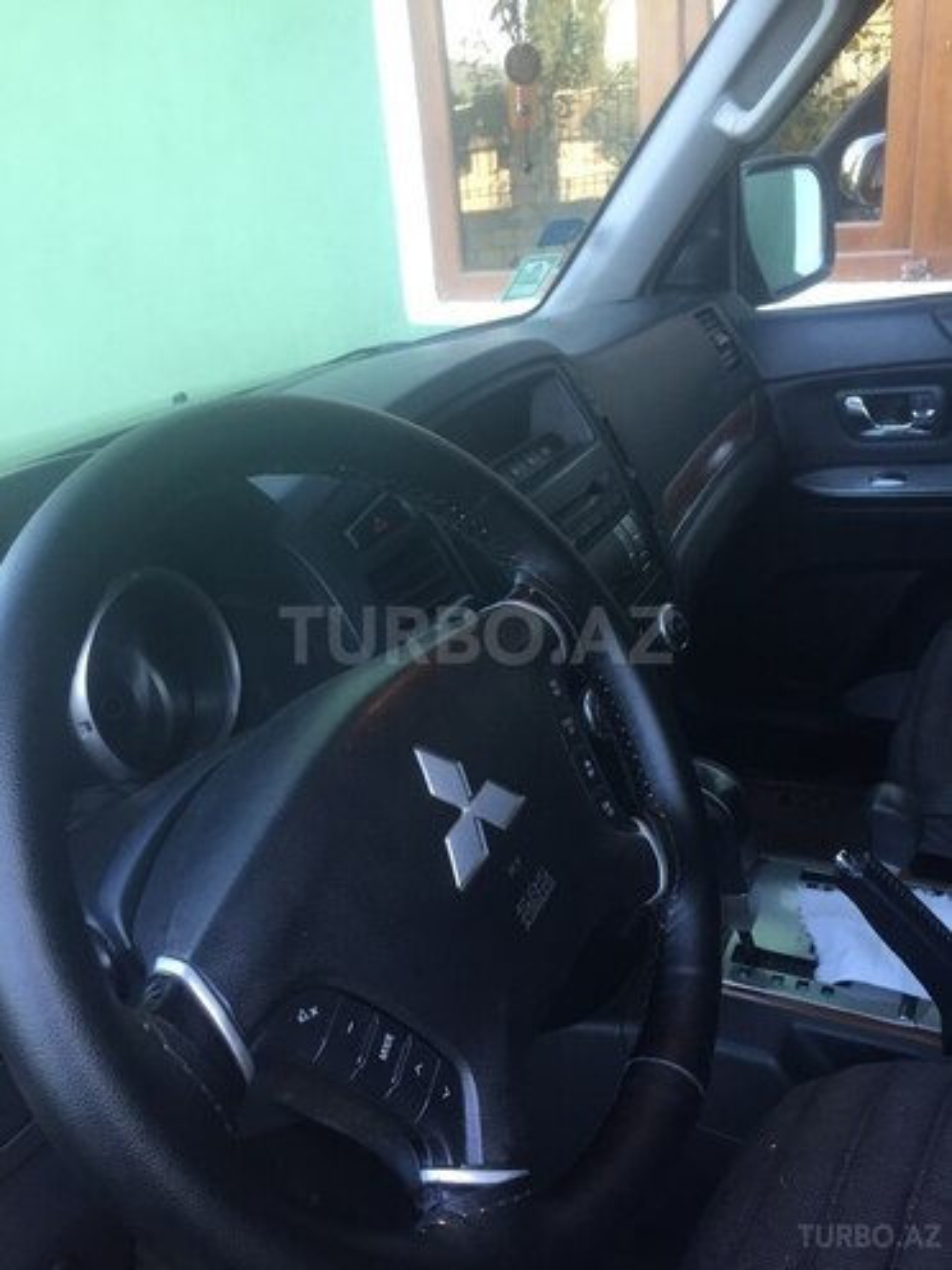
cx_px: 476
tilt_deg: -24.0
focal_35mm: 29
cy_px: 635
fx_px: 1063
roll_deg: +5.8
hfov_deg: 48.2
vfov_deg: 61.7
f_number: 2.2
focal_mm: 4.15
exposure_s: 1/33
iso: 64
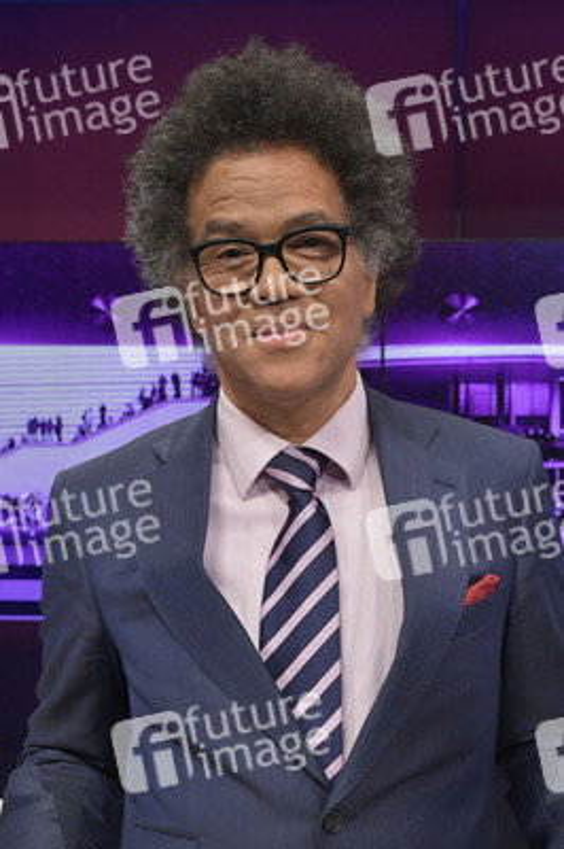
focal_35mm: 38
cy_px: 424
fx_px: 894
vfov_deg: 50.7
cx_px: 282
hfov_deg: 35.0
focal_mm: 38
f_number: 6.3
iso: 2500
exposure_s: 1/200
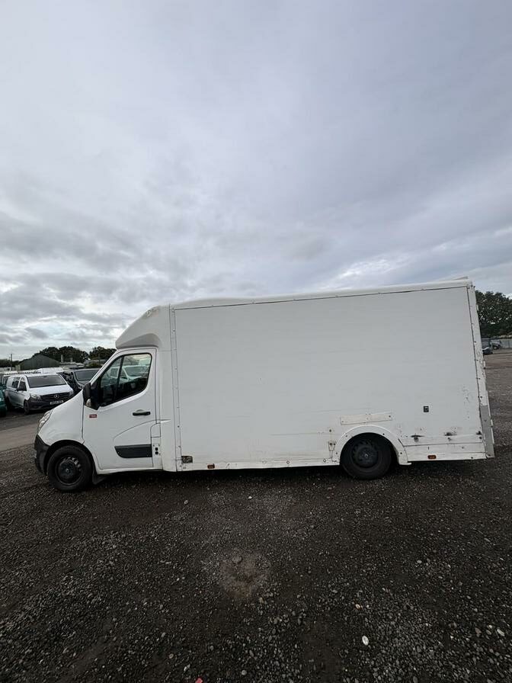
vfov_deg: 102.1
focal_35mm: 14
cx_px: 256
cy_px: 342
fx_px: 276
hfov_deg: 85.7
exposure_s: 1/464
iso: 40
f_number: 2.2
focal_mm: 2.22
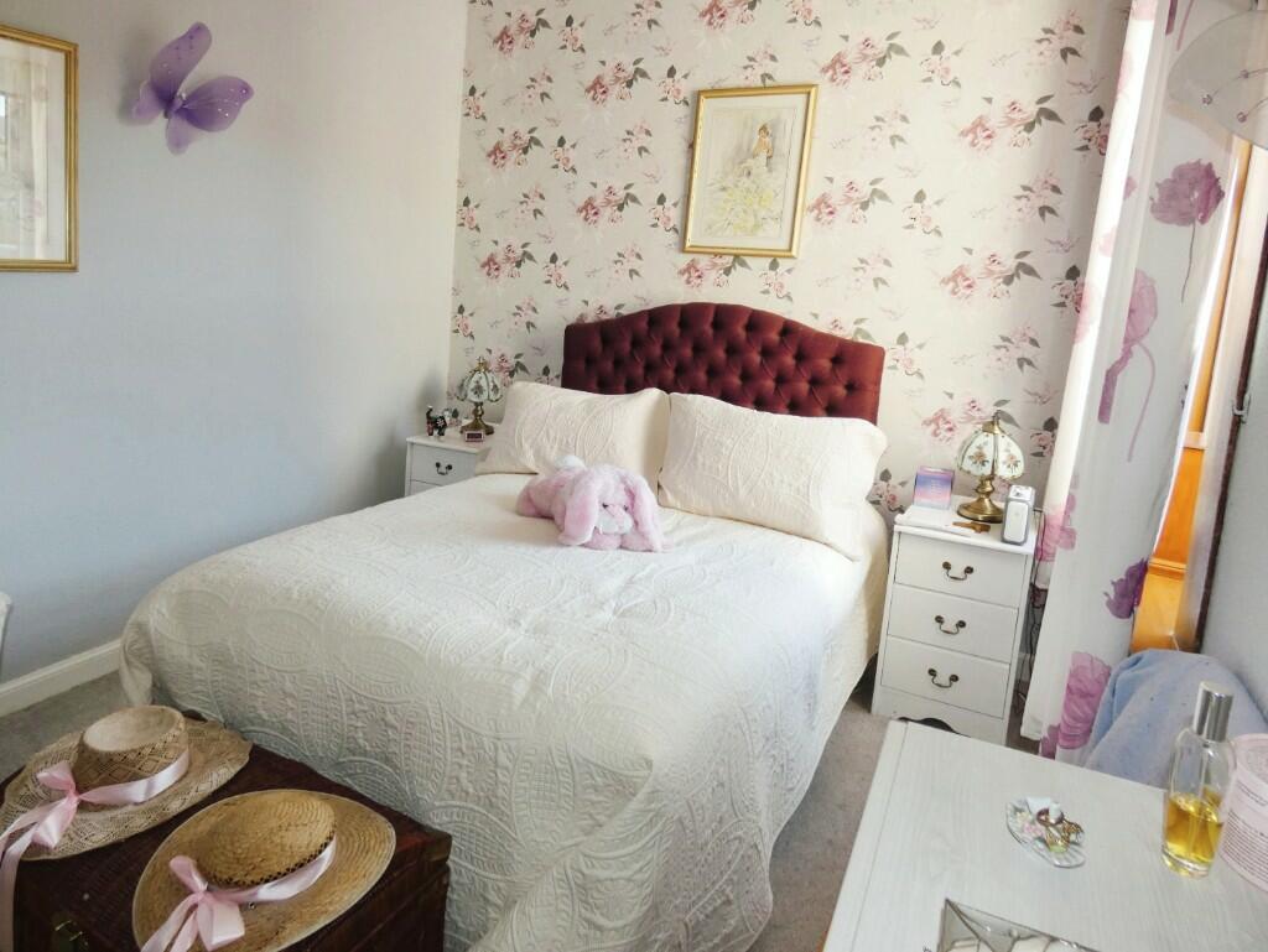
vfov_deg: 66.0
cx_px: 634
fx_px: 733
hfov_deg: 81.7
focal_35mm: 20
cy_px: 476
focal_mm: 3.6
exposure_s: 1/60
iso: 80
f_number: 2.8
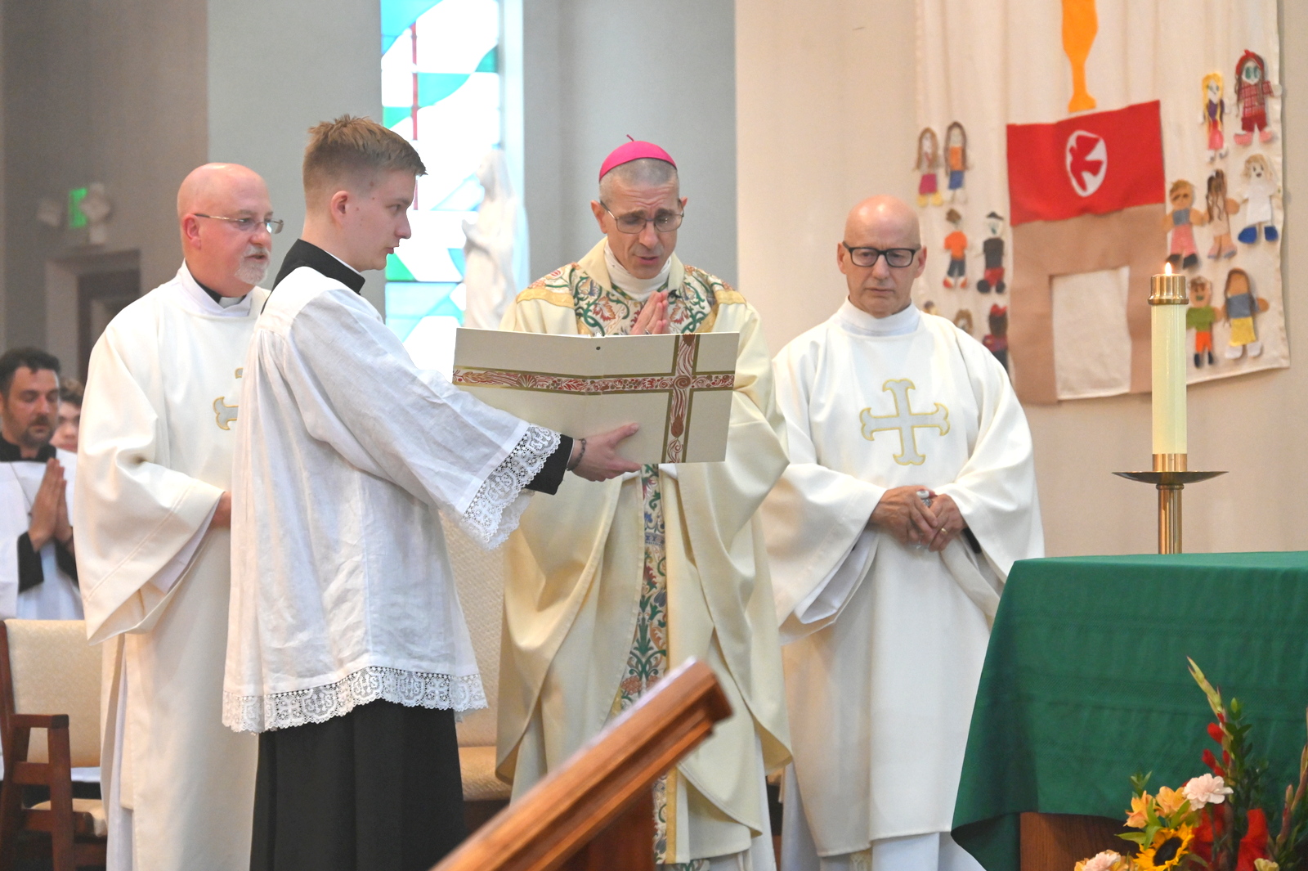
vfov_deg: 10.1
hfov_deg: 15.2
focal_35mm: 135
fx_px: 4902
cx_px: 654
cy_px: 436
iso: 6400
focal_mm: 135
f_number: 6.3
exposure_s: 1/160
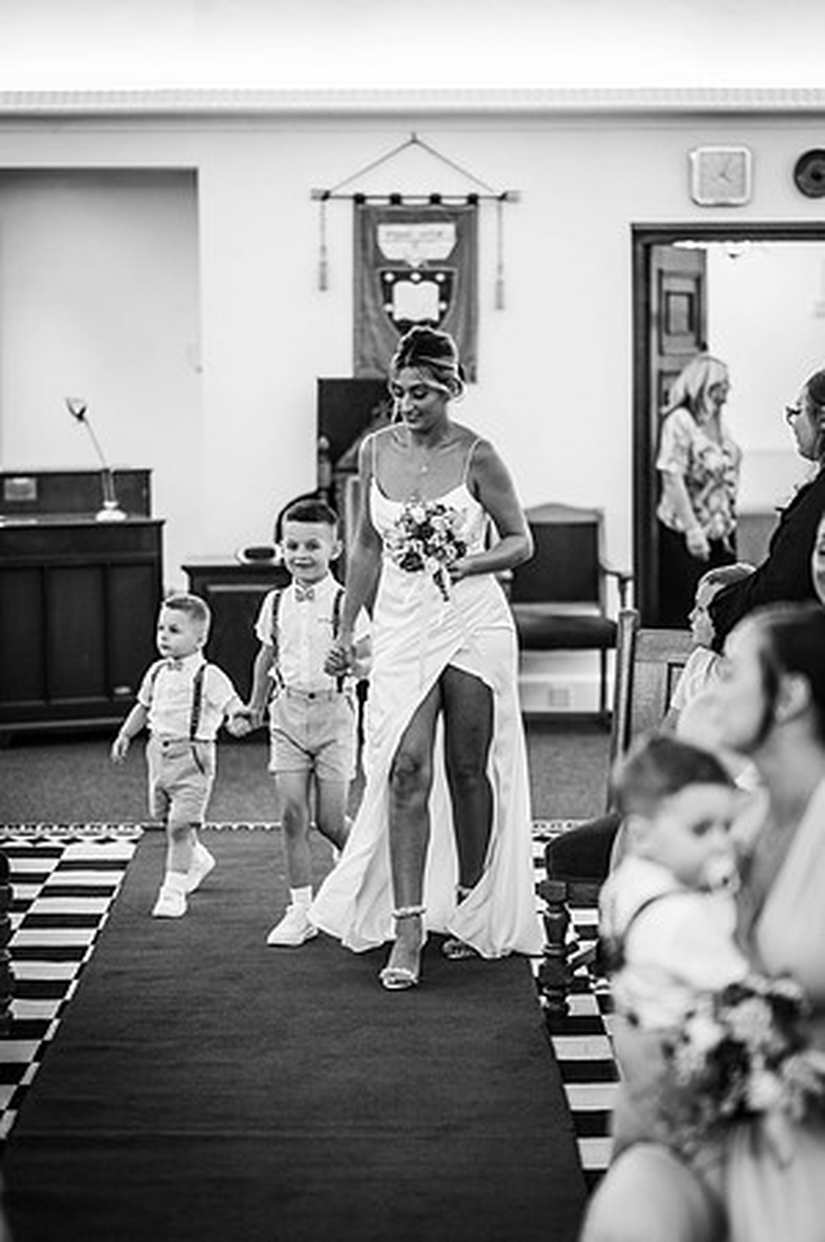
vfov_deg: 23.9
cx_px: 412
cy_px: 621
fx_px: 2928
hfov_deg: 16.0
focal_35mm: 85
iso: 900
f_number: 1.8
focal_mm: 85
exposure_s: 1/200
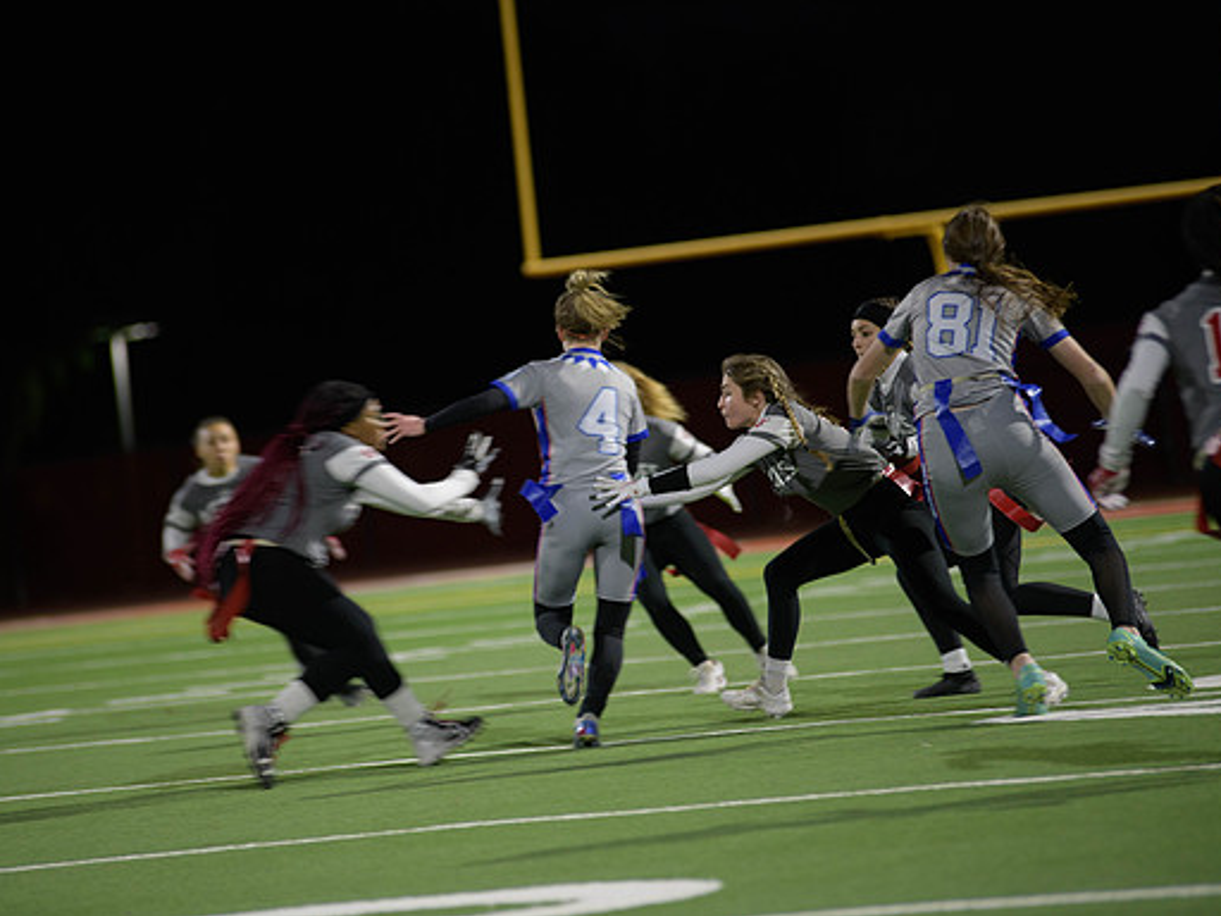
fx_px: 7301
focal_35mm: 207
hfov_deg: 9.6
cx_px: 556
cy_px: 457
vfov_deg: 7.2
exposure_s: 1/200
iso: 1000
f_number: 2.8
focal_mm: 190
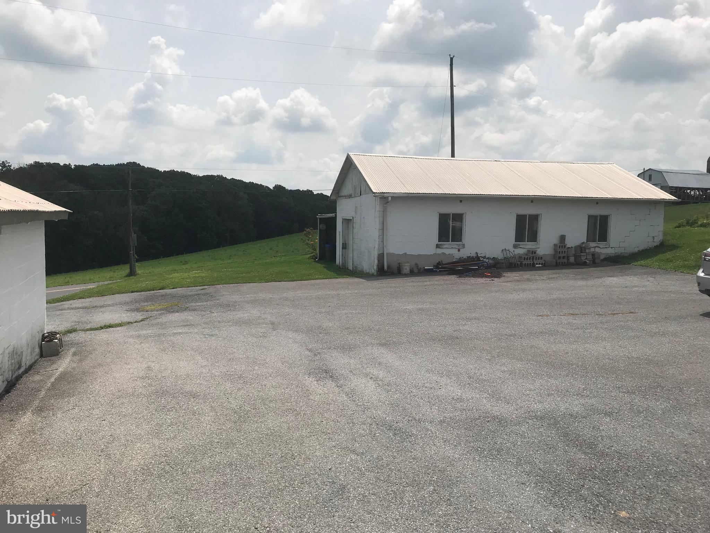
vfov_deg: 49.7
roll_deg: -0.9
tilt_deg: -4.4
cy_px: 266
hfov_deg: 63.4
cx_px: 355
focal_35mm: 28
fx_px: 574
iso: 20
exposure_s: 1/5051
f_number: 1.8
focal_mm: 3.99
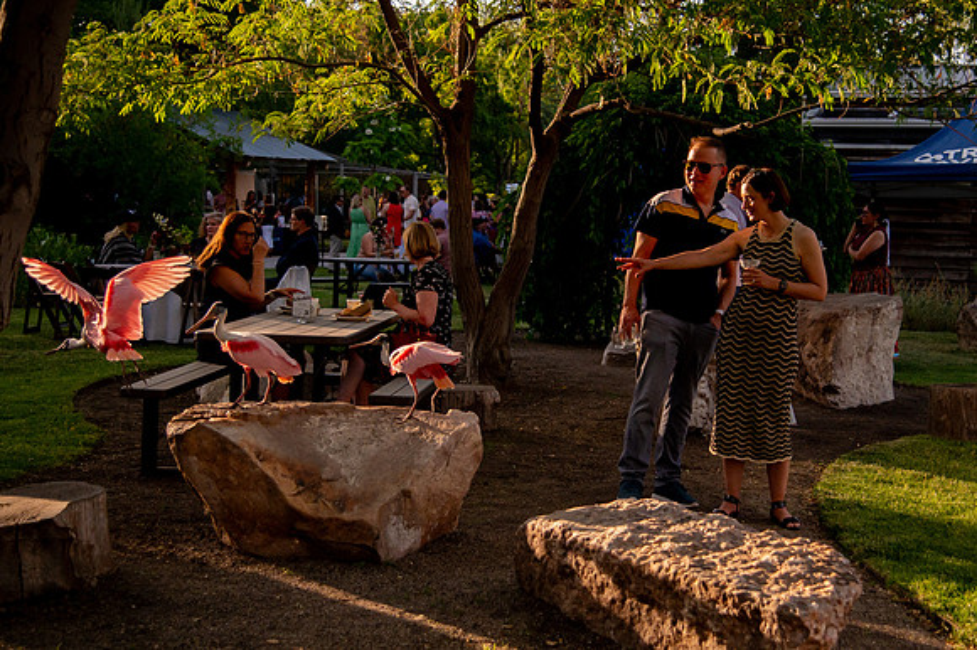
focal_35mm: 57
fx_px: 1548
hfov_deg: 34.9
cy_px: 277
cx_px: 593
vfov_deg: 23.7
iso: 1000
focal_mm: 46
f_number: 4
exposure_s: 1/8000
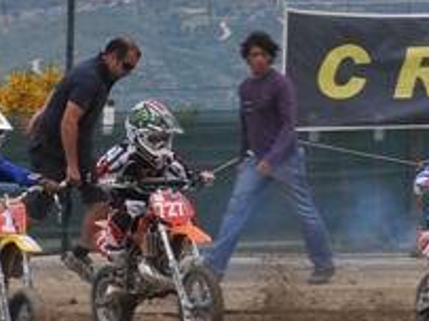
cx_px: 351
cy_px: 95
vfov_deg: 6.6
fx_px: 2774
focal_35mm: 224
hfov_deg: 8.8
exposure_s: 1/160
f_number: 14
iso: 200
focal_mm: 70
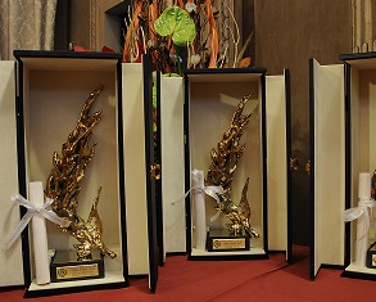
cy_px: 151
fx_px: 412
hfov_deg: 48.6
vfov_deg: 40.2
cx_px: 235
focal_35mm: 37
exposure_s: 1/6
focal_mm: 18
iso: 400
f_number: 4.5
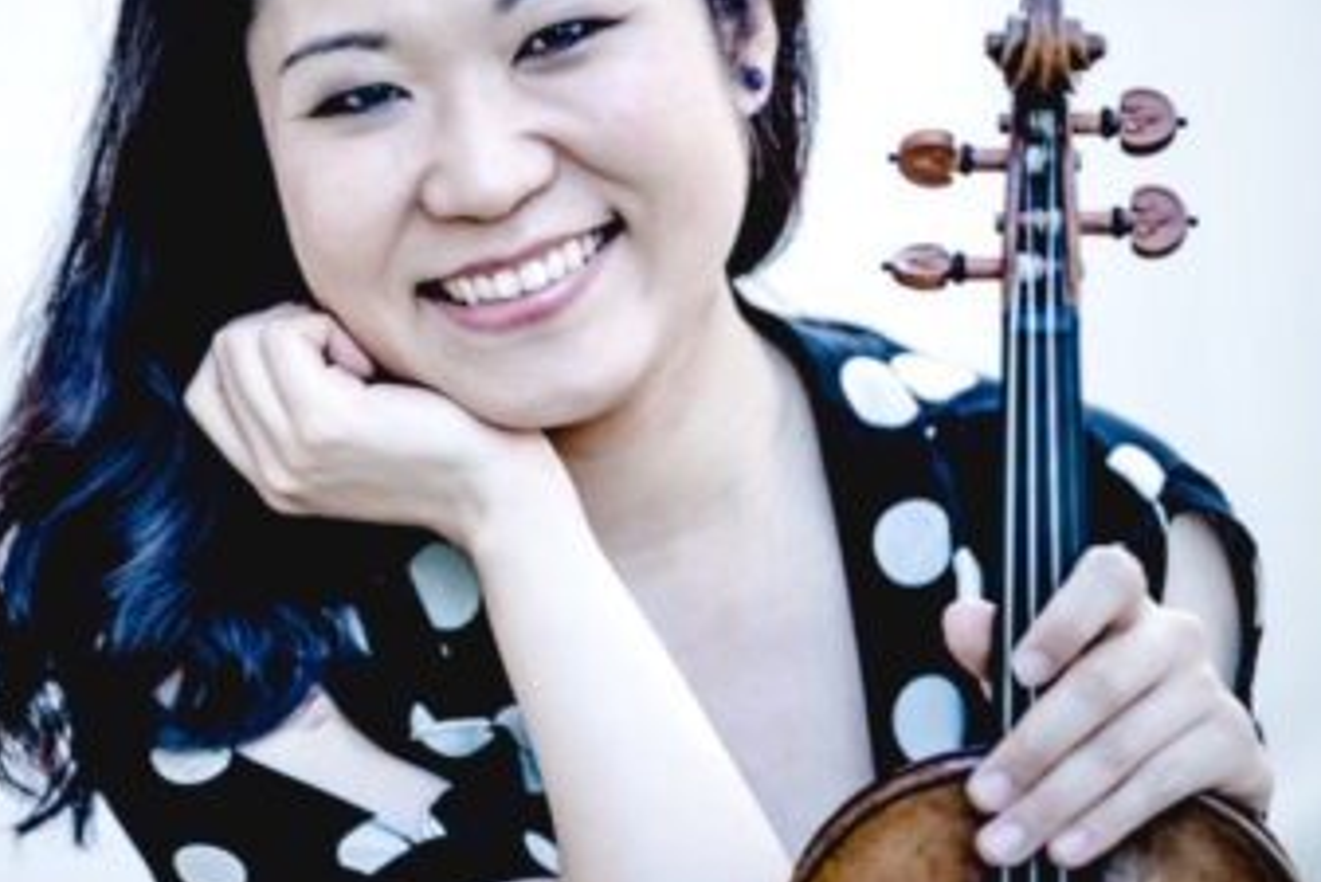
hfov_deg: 6.4
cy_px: 325
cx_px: 429
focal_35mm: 321
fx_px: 11783
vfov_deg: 4.3
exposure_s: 1/100
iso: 80
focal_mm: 176
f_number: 2.8
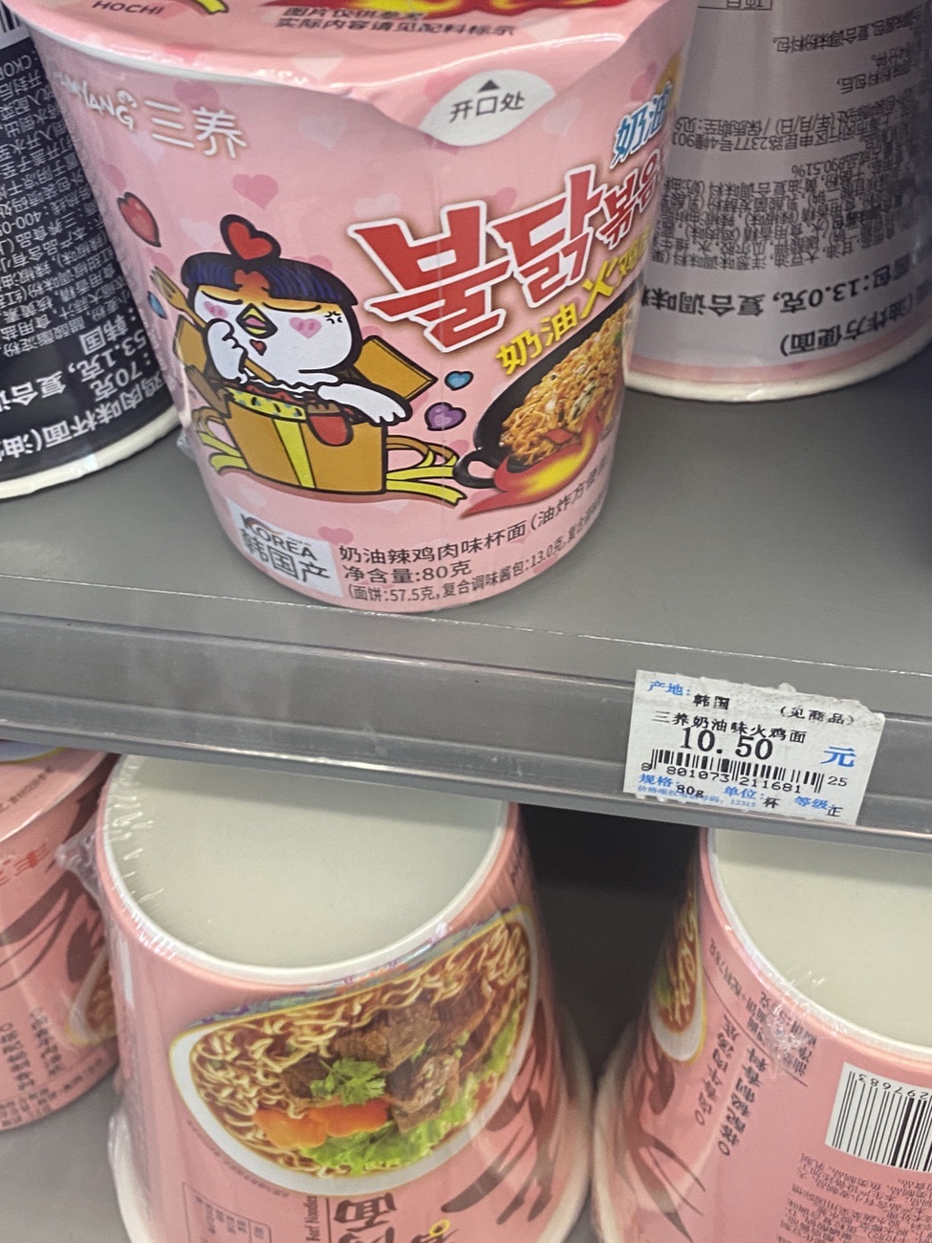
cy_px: 404
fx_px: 1436
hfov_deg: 36.0
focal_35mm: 40
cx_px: 464
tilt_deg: -40.5
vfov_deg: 46.0
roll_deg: +2.1
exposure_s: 1/50
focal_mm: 4.25
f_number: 1.8
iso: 125
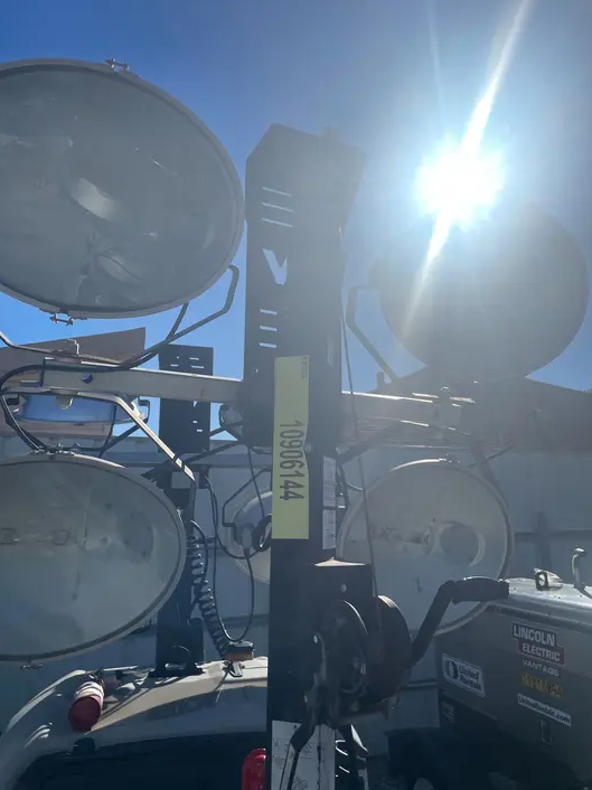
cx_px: 292
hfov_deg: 51.3
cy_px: 387
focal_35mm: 27
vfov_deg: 65.3
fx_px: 616
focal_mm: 4.2
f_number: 1.6
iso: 32
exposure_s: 1/9804
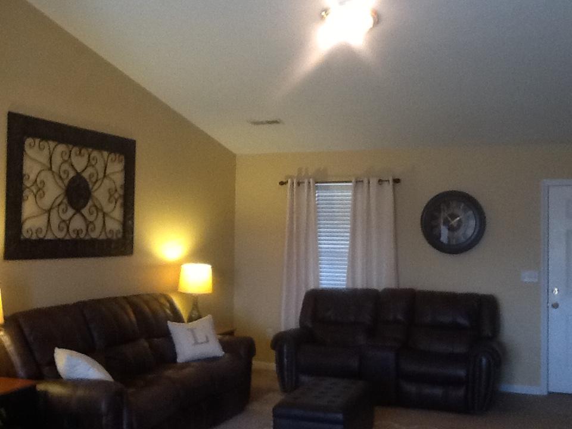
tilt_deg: +1.1
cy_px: 214
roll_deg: -1.4
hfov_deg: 42.9
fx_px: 727
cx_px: 286
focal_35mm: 44
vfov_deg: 32.9
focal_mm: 2.03
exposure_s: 1/33
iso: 160
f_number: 2.4
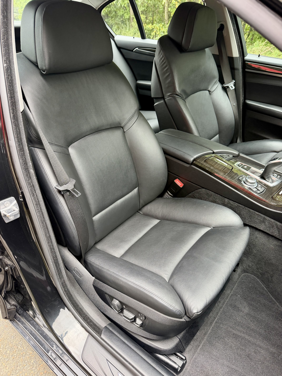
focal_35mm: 24
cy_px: 188
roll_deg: -0.8
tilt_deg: -32.2
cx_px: 141
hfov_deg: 56.8
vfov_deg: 71.6
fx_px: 261
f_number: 1.78
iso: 200
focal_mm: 6.76
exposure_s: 1/171
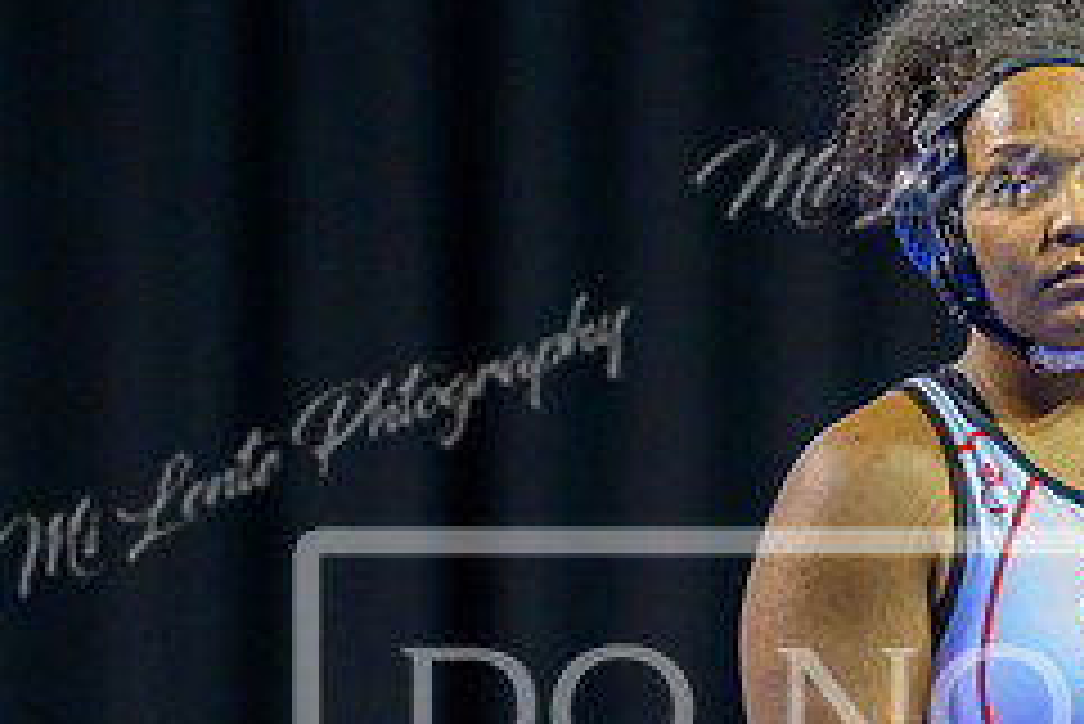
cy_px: 521
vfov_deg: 2.2
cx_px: 942
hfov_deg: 3.3
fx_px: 18830
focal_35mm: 625
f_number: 2.8
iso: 4000
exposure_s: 1/800
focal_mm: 200
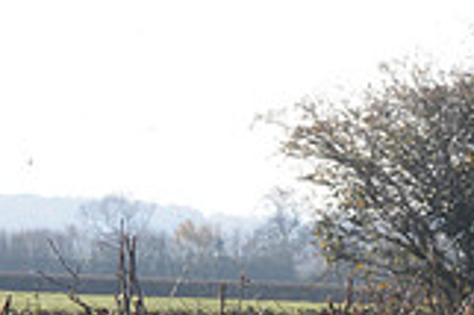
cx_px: 848
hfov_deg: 4.9
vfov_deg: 3.3
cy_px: 330
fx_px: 5511
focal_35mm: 419
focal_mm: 116
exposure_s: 1/1250
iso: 1000
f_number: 8
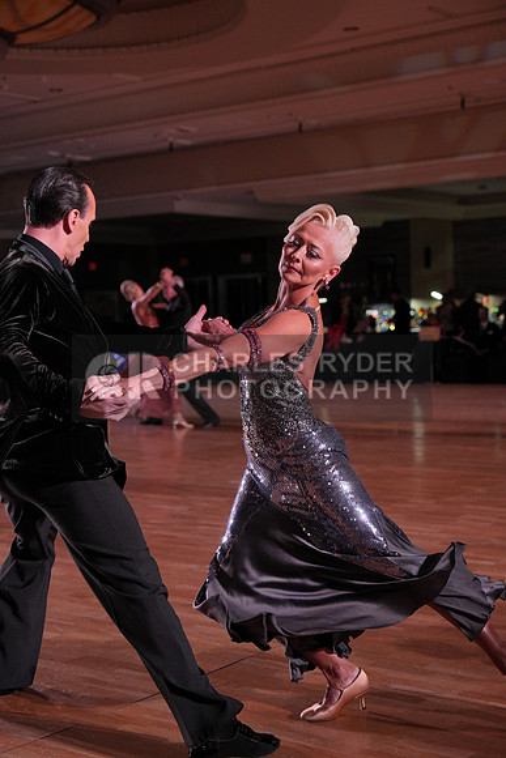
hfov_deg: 23.8
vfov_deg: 35.0
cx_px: 253
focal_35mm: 57
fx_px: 1201
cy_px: 379
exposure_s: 1/500
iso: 1250
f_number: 4
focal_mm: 57
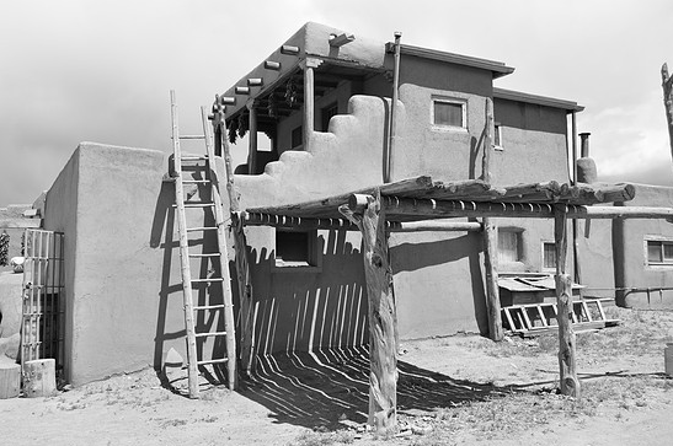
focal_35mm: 35
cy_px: 214
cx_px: 326
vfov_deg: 37.7
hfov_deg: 54.5
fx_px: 653
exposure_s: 1/1000
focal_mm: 22
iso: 200
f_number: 5
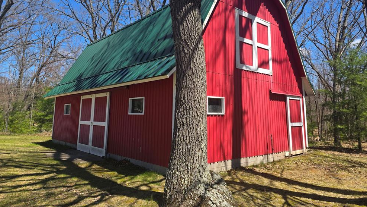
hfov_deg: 71.9
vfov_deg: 44.0
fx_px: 253
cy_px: 79
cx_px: 189
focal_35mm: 26
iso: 80
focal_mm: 6.3
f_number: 1.7
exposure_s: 1/2921
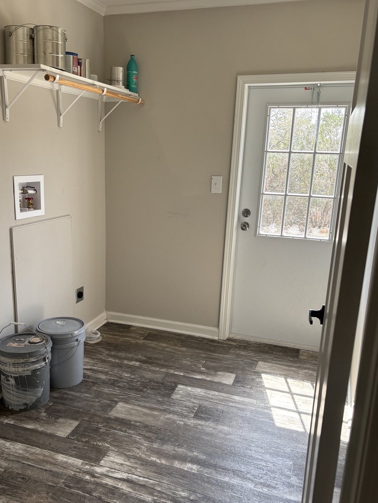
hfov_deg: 44.0
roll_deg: -1.7
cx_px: 159
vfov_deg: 56.7
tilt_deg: -14.3
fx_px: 466
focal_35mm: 32
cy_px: 273
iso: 64
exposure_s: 1/143
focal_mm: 5.96
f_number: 1.6
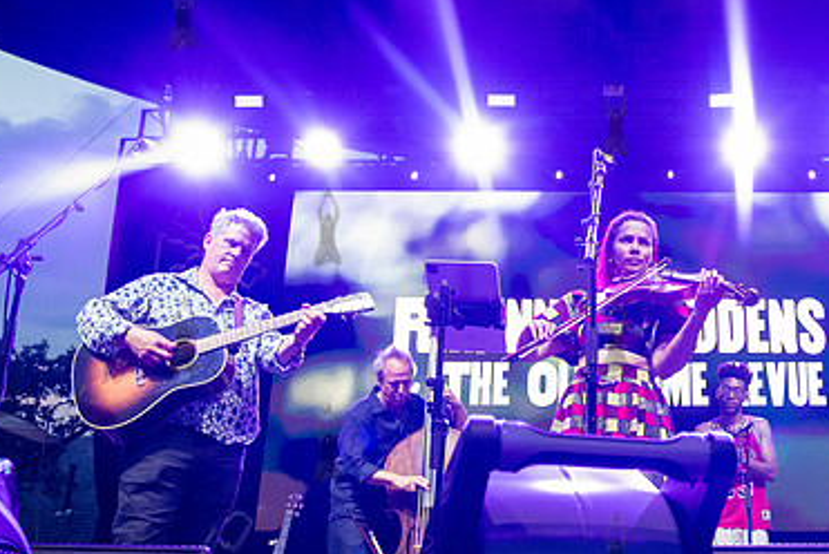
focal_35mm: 46
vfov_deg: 29.3
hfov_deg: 41.4
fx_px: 1060
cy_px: 295
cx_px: 625
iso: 4000
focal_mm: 26
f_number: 4
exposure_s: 1/500
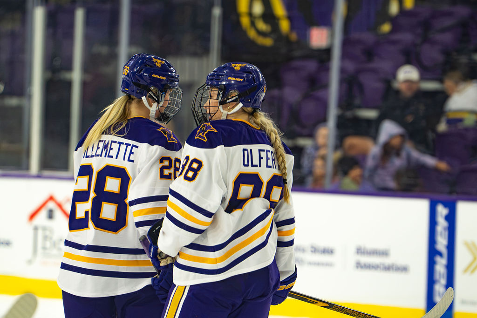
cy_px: 159
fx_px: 3975
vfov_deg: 4.6
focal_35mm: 300
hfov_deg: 6.9
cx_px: 238
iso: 4000
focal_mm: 200
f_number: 3.2
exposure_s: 1/2500
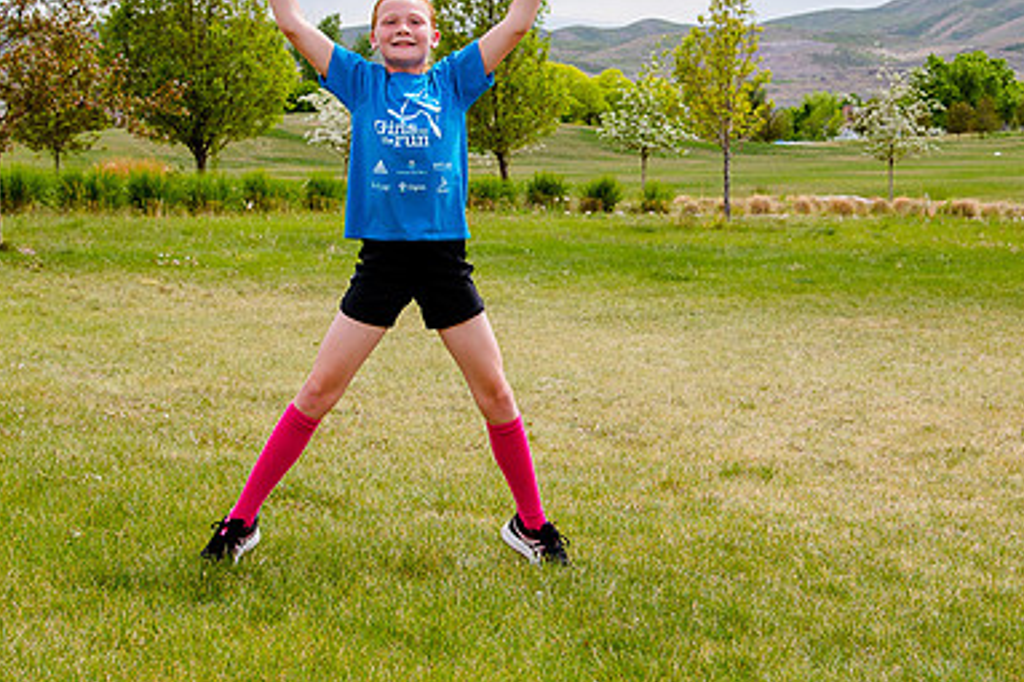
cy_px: 195
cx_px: 604
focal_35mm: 77
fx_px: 2189
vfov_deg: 17.6
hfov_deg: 26.3
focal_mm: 40
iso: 200
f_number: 6.3
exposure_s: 1/640
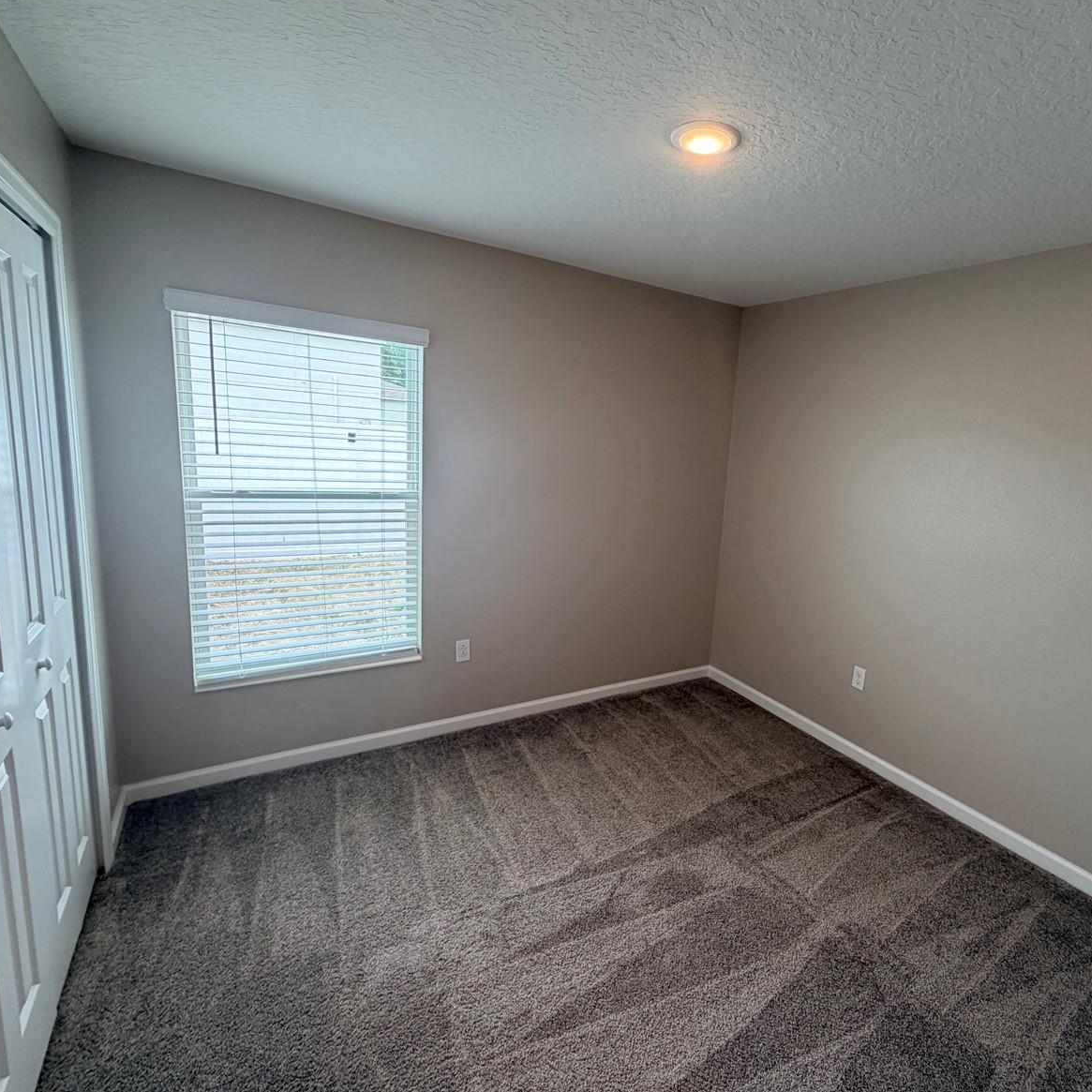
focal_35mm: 17
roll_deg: -4.0
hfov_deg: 83.1
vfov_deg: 84.0
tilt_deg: -9.9
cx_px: 649
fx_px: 607
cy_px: 536
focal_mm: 2.22
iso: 125
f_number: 2.2
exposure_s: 1/120
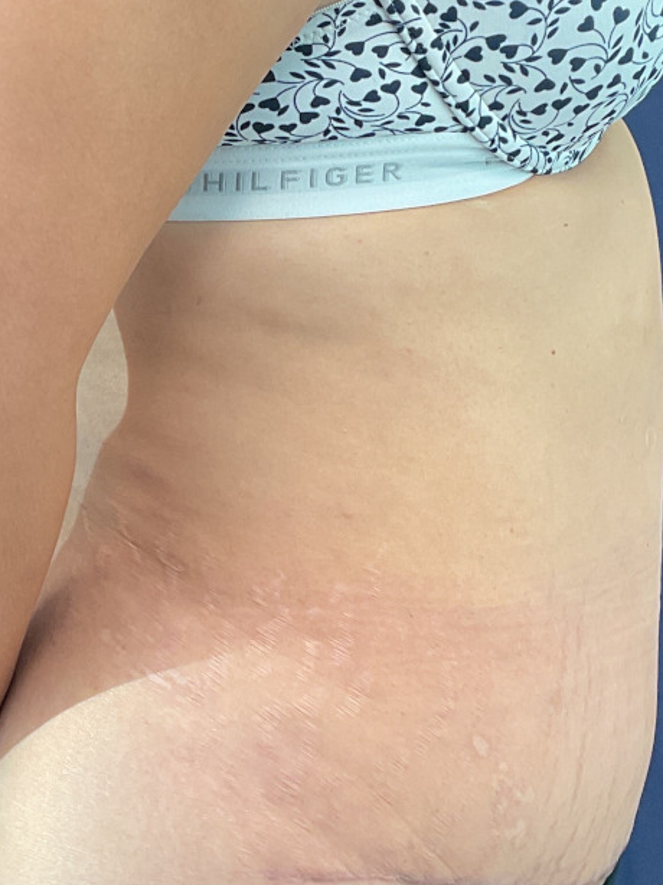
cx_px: 297
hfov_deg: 23.3
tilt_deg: -10.1
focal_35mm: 63
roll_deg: +1.3
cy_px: 338
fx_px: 1610
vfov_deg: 30.6
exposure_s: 1/60
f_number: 1.8
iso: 40
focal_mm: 3
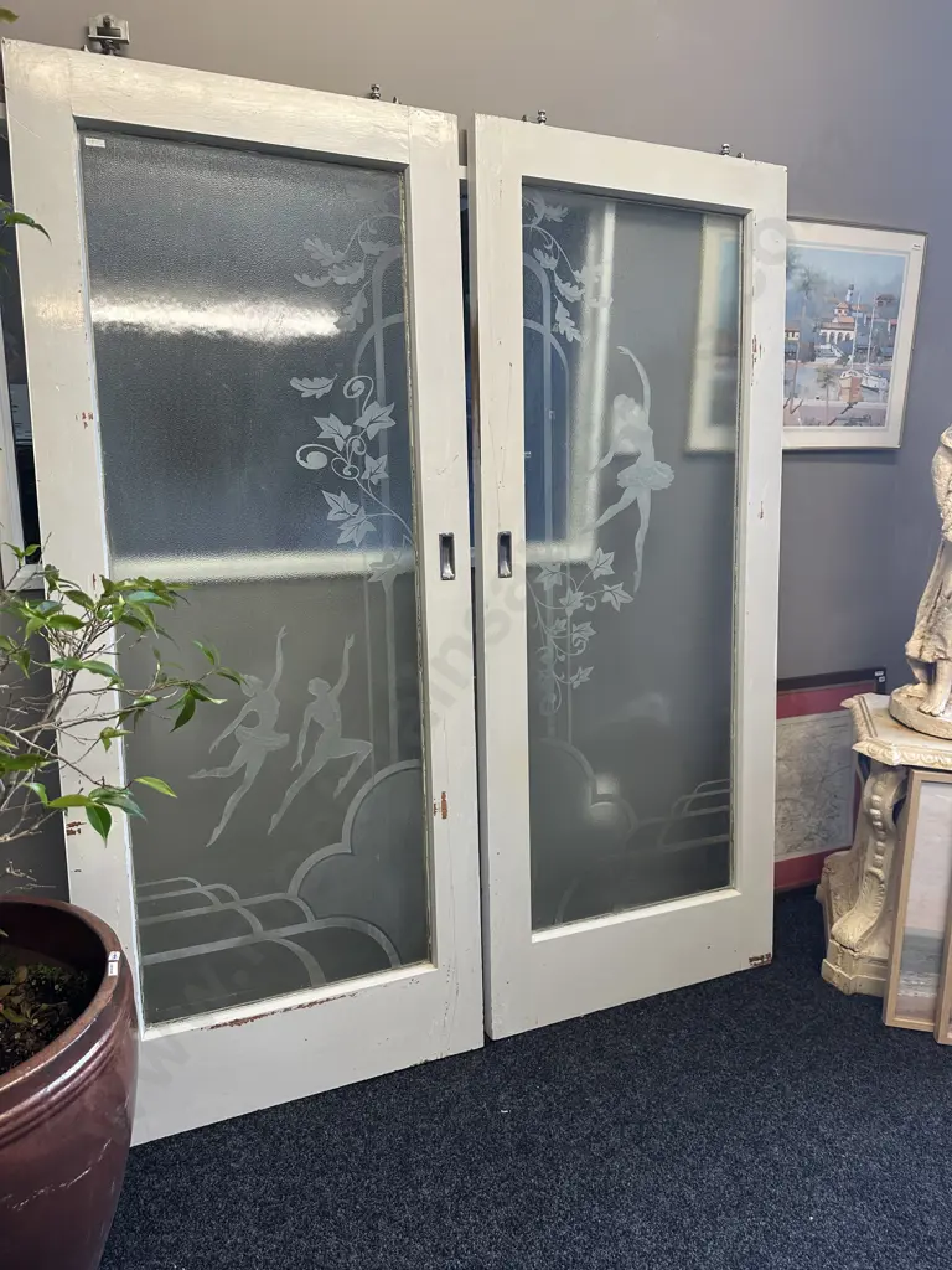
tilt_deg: -14.9
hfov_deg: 56.8
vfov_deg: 71.6
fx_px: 880
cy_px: 635
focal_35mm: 24
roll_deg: -1.1
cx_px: 476
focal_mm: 6.86
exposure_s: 1/100
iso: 125
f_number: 1.78
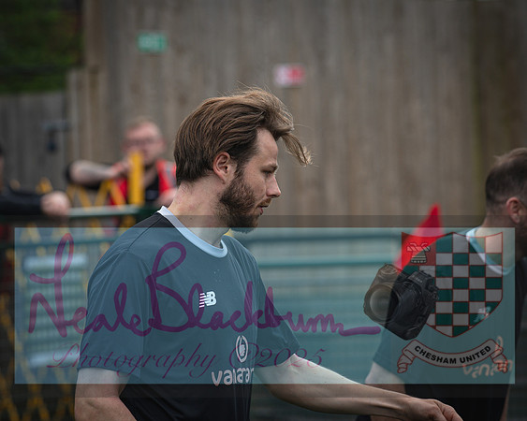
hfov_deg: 8.5
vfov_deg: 6.8
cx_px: 265
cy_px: 211
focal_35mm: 227
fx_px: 3547
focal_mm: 135
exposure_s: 1/1150
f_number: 4
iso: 200
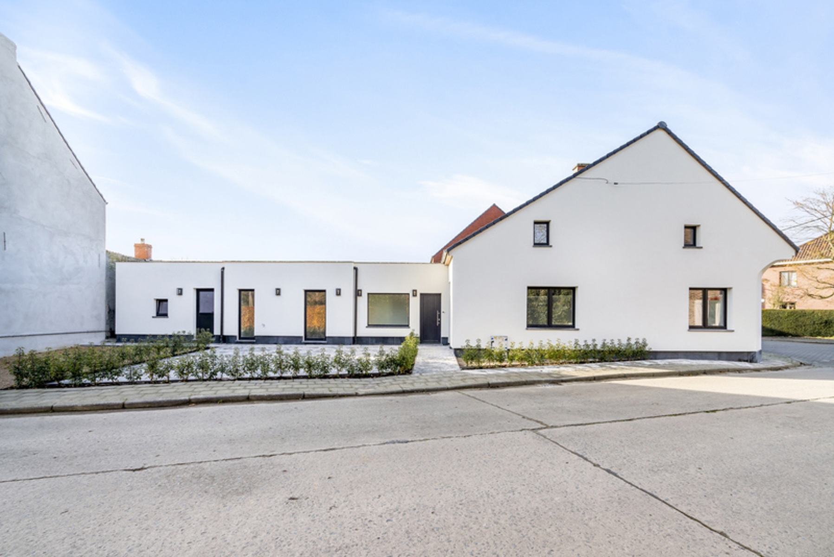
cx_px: 417
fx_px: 371
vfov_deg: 73.8
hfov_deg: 96.7
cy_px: 278
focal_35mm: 16
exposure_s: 1/100
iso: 100
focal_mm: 16
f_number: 8
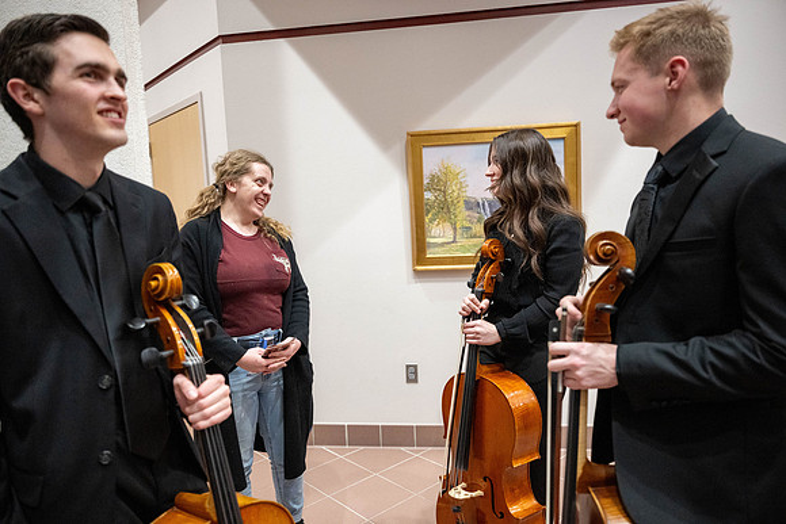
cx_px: 393
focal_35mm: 24
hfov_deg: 73.7
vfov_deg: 53.2
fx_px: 524
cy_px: 262
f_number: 2.8
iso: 4000
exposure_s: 1/250
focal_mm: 24
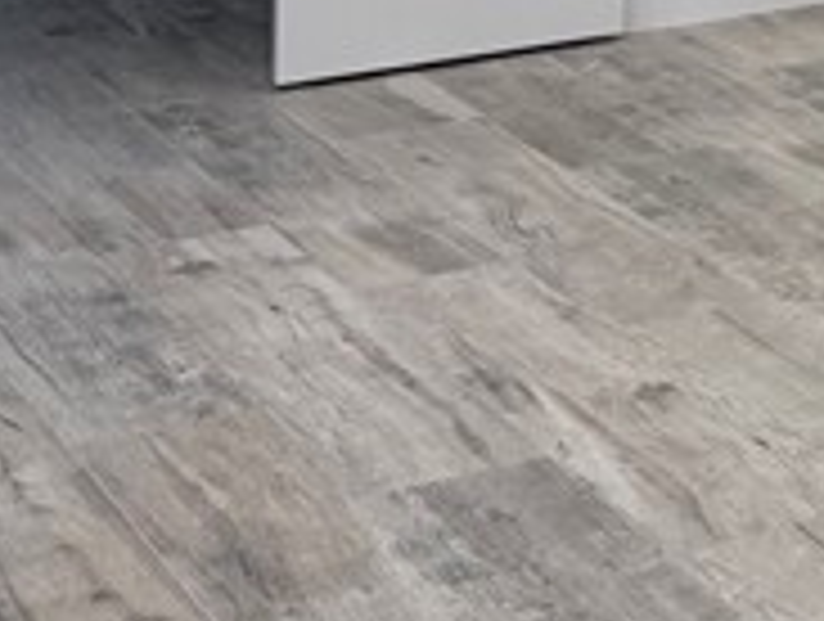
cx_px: 1855
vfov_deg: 9.9
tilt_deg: -1.0
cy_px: -792
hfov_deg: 12.3
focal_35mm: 134
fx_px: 3196
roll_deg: -1.3
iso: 200
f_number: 1.78
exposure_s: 1/120
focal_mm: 6.76
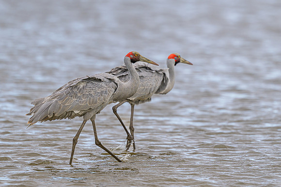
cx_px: 189
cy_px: 42
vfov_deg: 1.7
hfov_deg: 2.6
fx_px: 6295
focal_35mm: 807
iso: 90
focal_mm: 400
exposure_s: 1/1000
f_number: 2.8
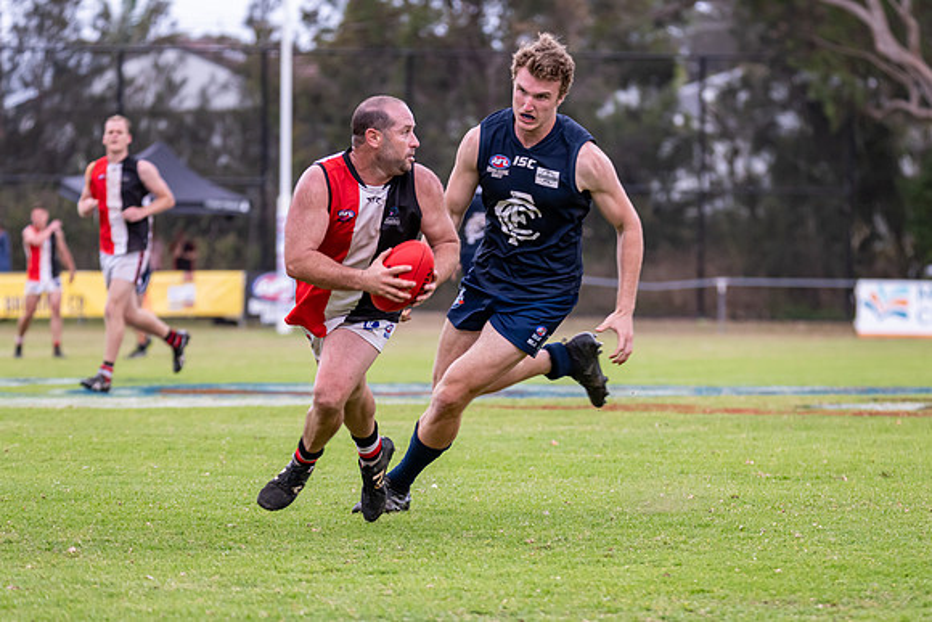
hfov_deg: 7.1
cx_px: 555
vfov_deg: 4.7
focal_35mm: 292
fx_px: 7557
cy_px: 370
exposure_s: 1/640
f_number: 6.3
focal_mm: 240
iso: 1250
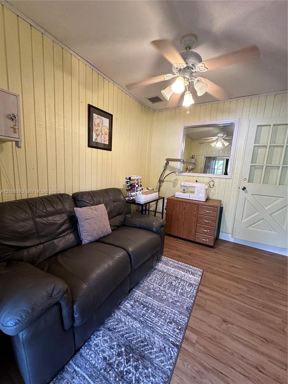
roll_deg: -2.2
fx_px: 155
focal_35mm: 14
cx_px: 144
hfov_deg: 85.7
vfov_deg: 102.1
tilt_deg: -7.6
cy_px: 192
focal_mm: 2.22
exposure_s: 1/60
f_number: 2.2
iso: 320
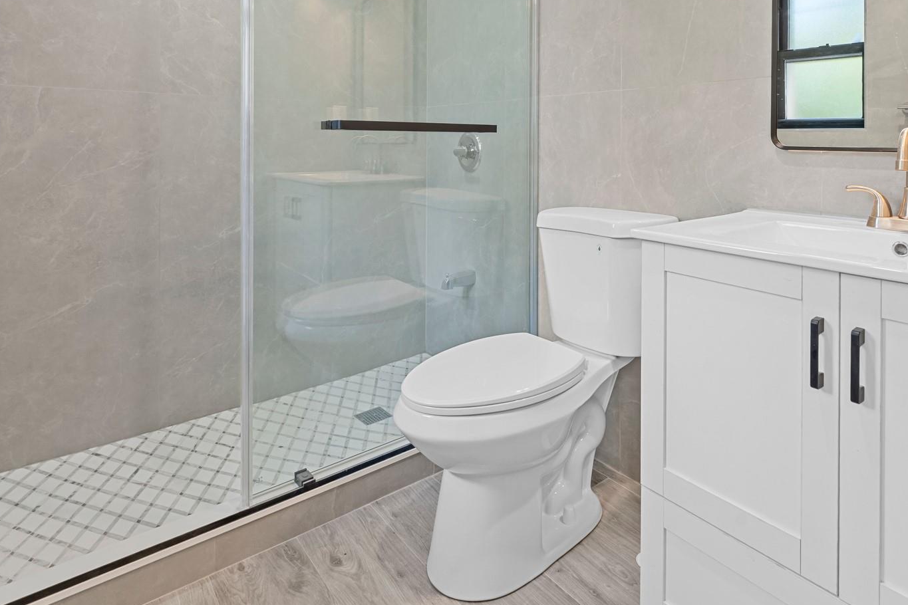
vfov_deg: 56.7
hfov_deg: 80.3
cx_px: 543
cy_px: 157
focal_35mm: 21
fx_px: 530
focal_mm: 14
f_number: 9
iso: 1000
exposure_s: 1/3
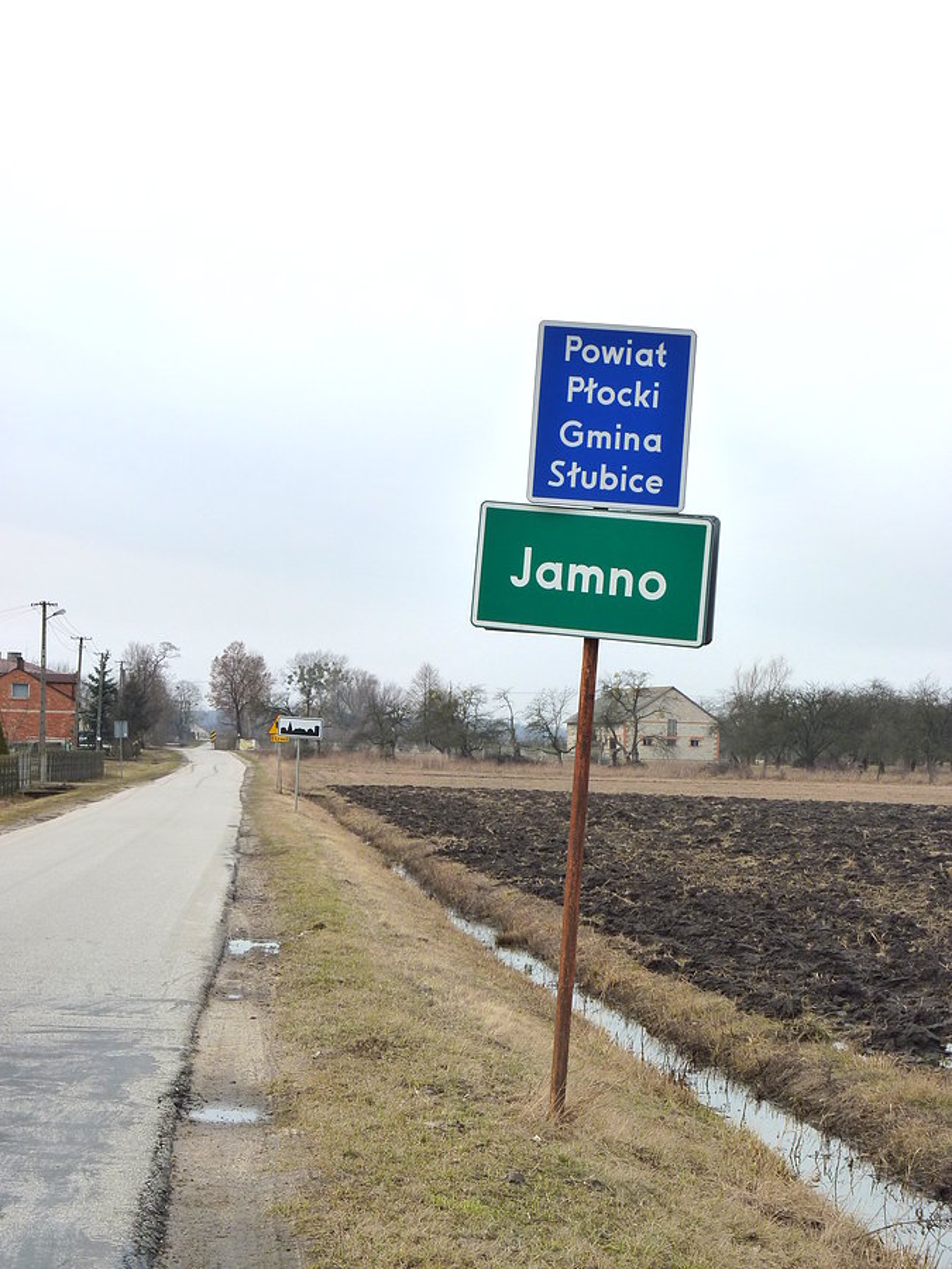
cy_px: 634
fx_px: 3337
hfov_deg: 16.2
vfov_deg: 21.5
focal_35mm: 91
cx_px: 476
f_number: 5.6
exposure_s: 1/250
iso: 125
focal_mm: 16.1
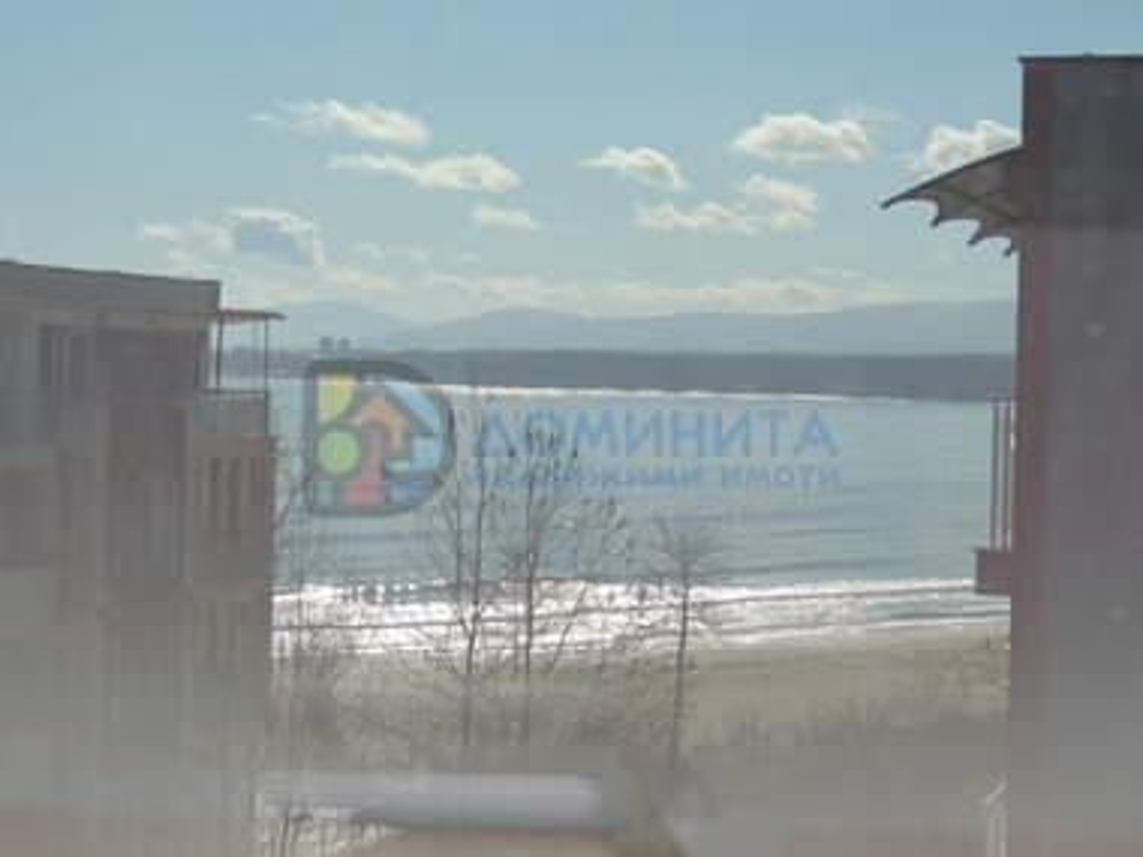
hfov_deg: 26.0
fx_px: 2476
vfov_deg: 19.6
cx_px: 572
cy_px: 428
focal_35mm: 75
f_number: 3.9
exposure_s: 1/1600
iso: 80
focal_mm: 13.3
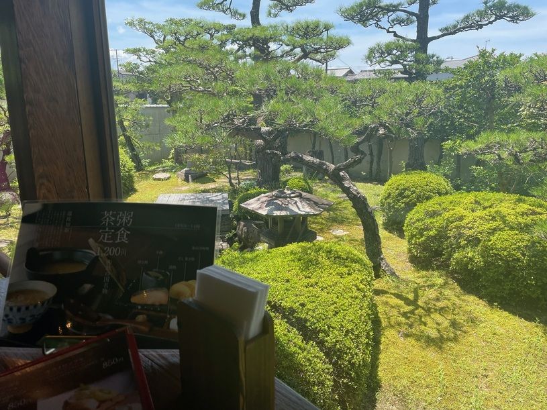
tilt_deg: -13.1
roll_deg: +0.4
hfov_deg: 67.3
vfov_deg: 53.1
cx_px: 274
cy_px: 205
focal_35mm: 26
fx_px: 411
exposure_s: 1/895
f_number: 1.6
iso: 32
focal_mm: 4.2
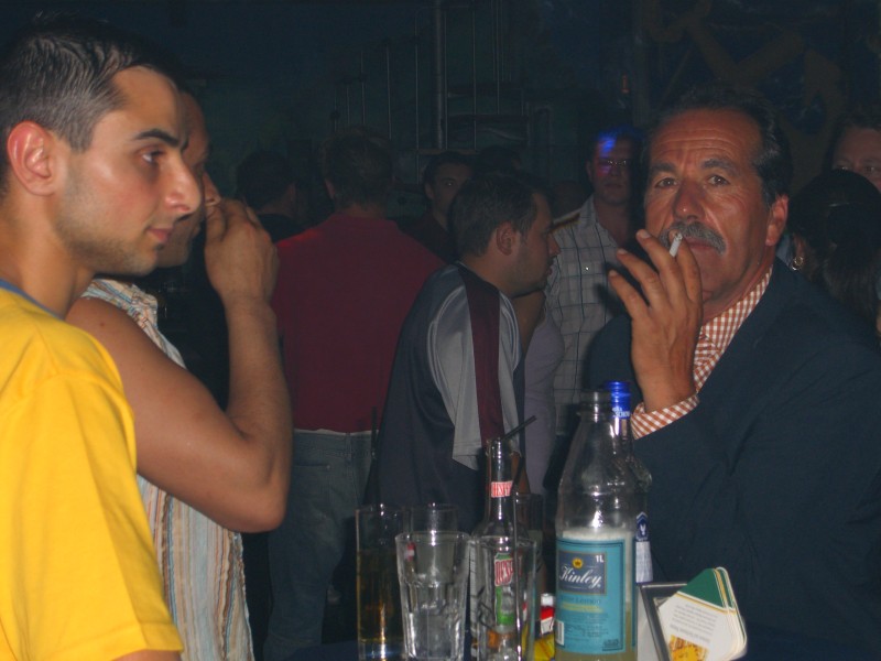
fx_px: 2036
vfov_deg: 18.4
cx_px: 440
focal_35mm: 80
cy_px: 330
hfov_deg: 24.4
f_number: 4.4
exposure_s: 1/60
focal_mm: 16.6
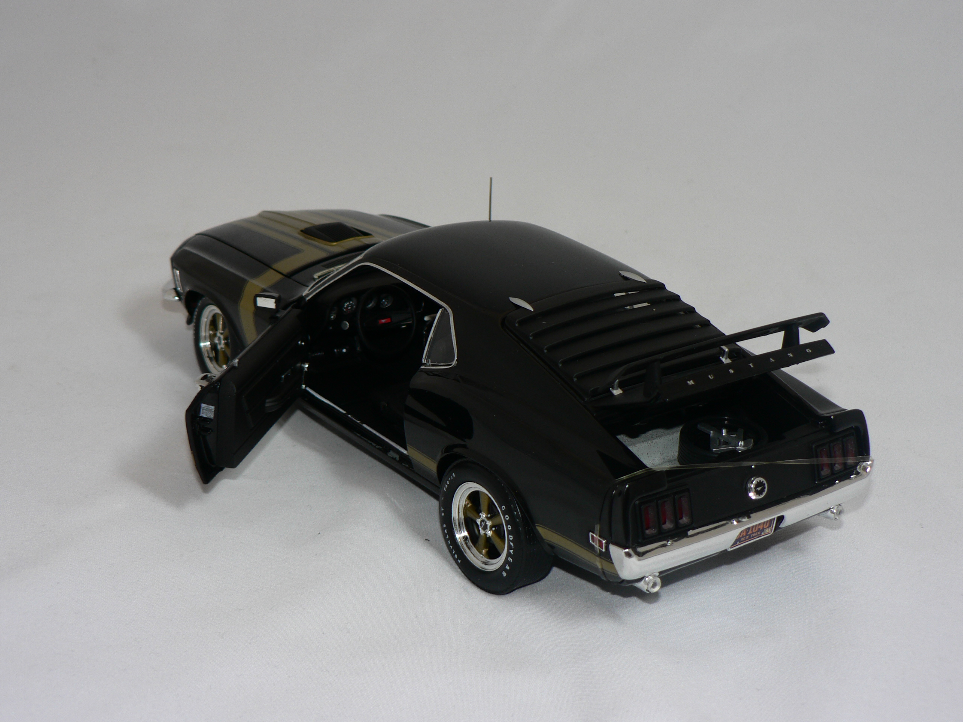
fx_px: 1586
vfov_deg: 25.7
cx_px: 482
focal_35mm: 57
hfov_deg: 33.8
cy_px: 361
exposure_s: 1/60
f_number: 3.2
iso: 80
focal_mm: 9.5
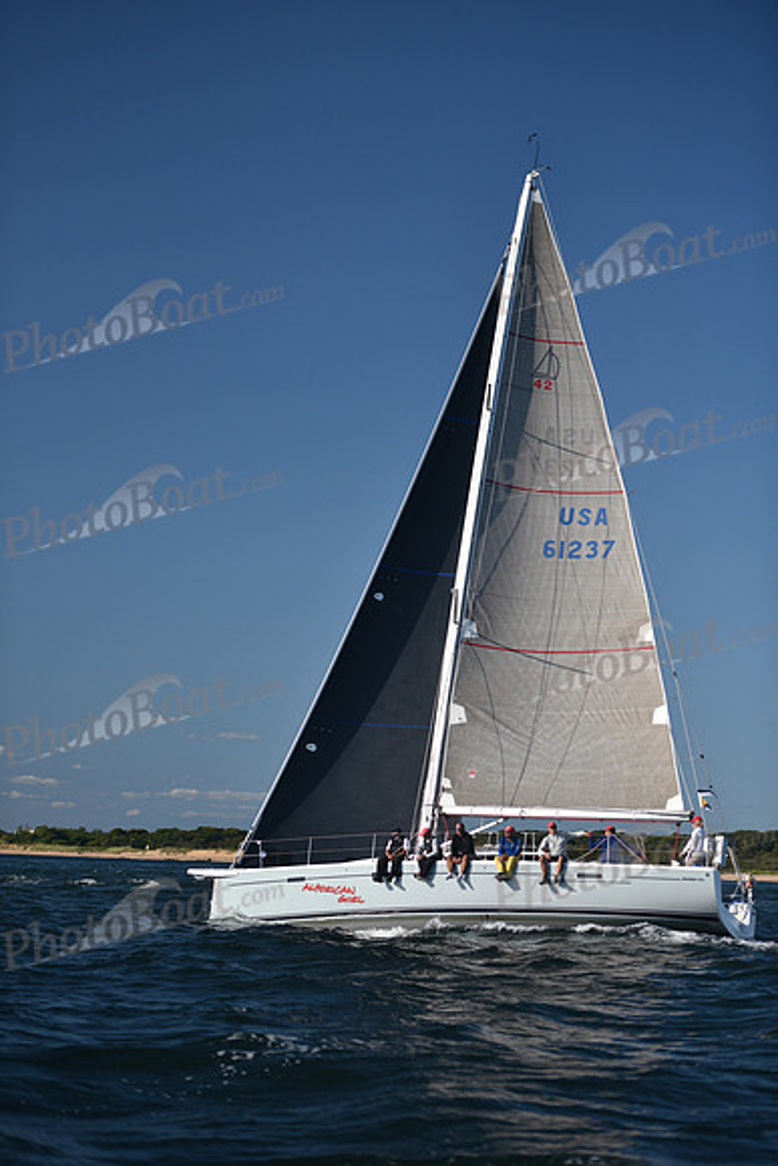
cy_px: 583
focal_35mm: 70
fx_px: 2268
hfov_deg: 19.5
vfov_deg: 28.8
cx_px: 389
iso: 250
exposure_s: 1/3200
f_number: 2.8
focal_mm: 70
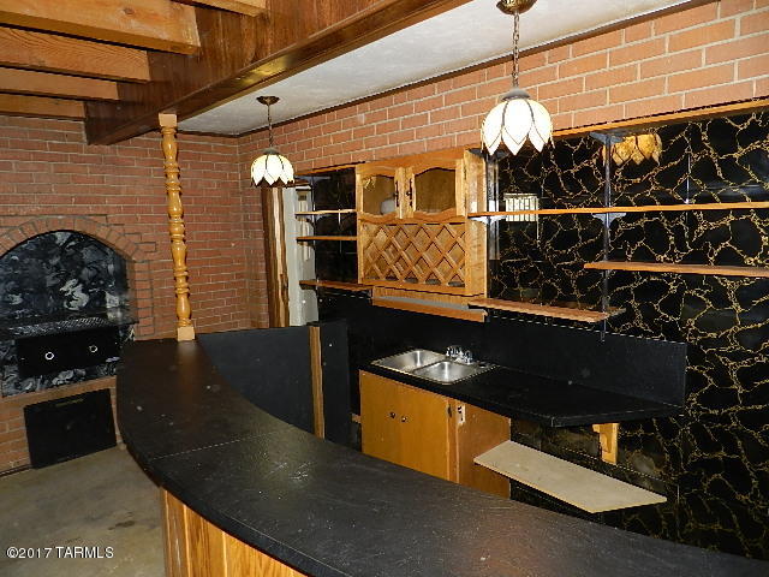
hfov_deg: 73.9
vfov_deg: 58.9
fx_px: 511
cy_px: 288
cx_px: 384
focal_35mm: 23
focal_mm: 4
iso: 200
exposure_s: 1/30
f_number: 3.4
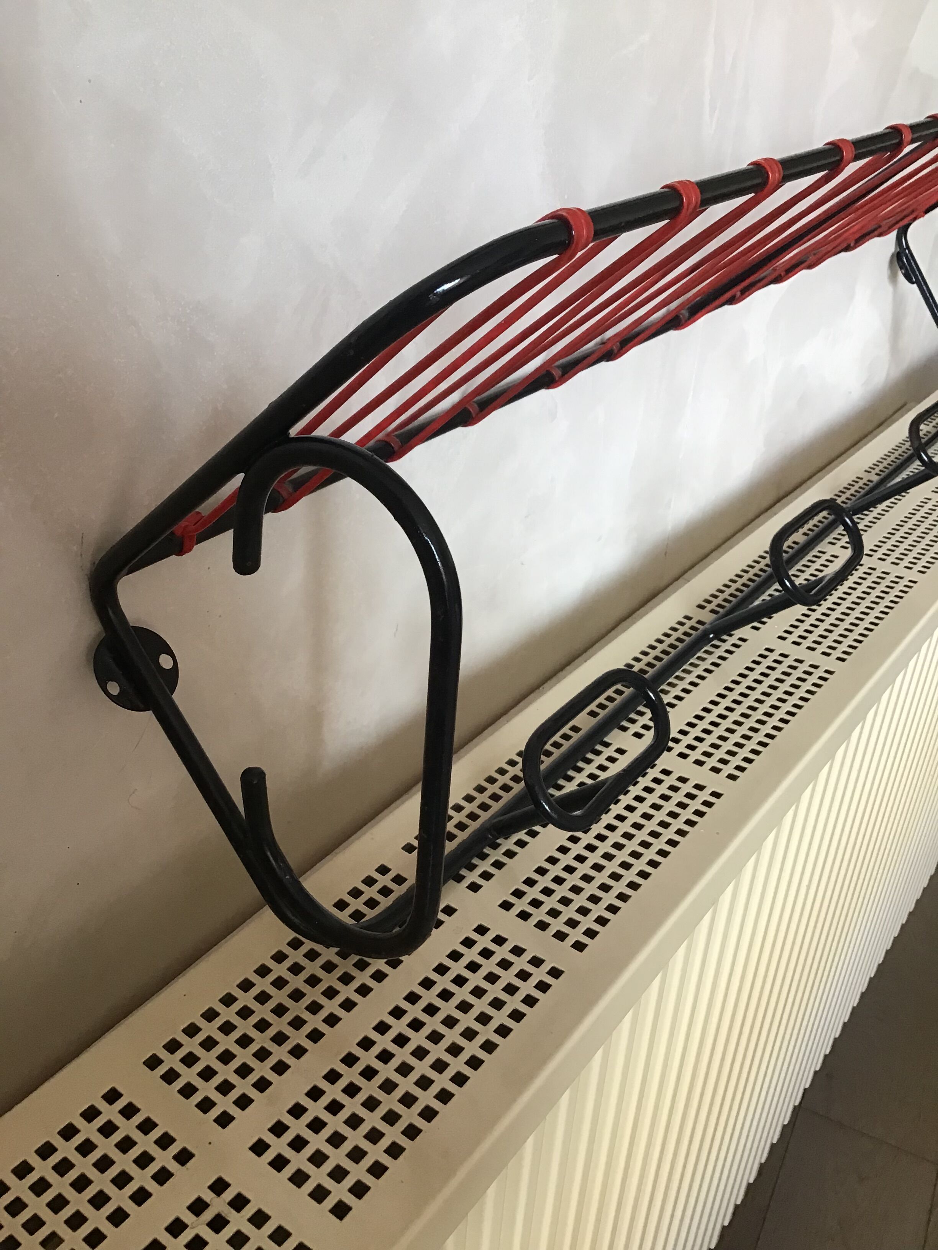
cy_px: 625
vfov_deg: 58.4
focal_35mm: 31
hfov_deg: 45.4
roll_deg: -1.0
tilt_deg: -30.8
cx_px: 469
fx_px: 1120
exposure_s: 1/33
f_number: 2.4
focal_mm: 3.3
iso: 100
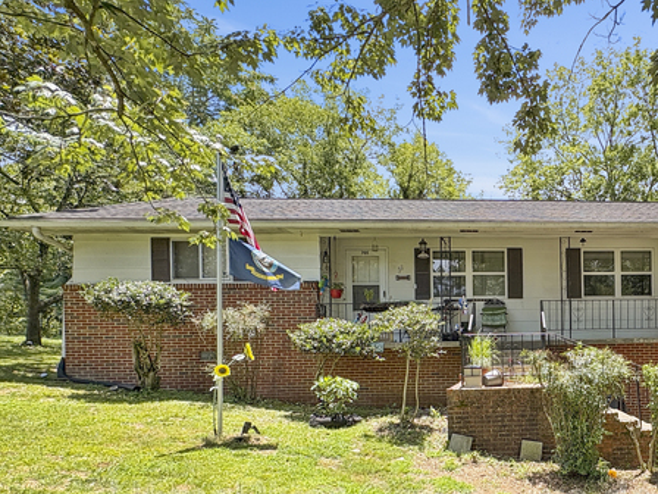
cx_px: 555
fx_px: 475
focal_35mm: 25
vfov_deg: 52.3
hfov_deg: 61.6
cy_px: 375
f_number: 2.2
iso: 64
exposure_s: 1/750
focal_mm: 2.22
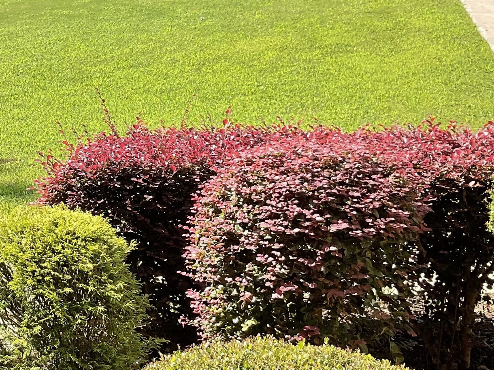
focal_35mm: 73
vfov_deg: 20.1
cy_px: 140
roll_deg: +3.3
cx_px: -41
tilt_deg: -13.1
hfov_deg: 24.9
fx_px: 1042
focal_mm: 3
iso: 16
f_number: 1.8
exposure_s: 1/683
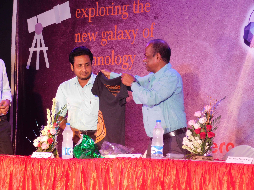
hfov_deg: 10.7
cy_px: 95
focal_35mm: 184
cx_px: 127
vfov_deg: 8.1
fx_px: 1350
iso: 500
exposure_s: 1/30
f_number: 5.4
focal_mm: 32.7
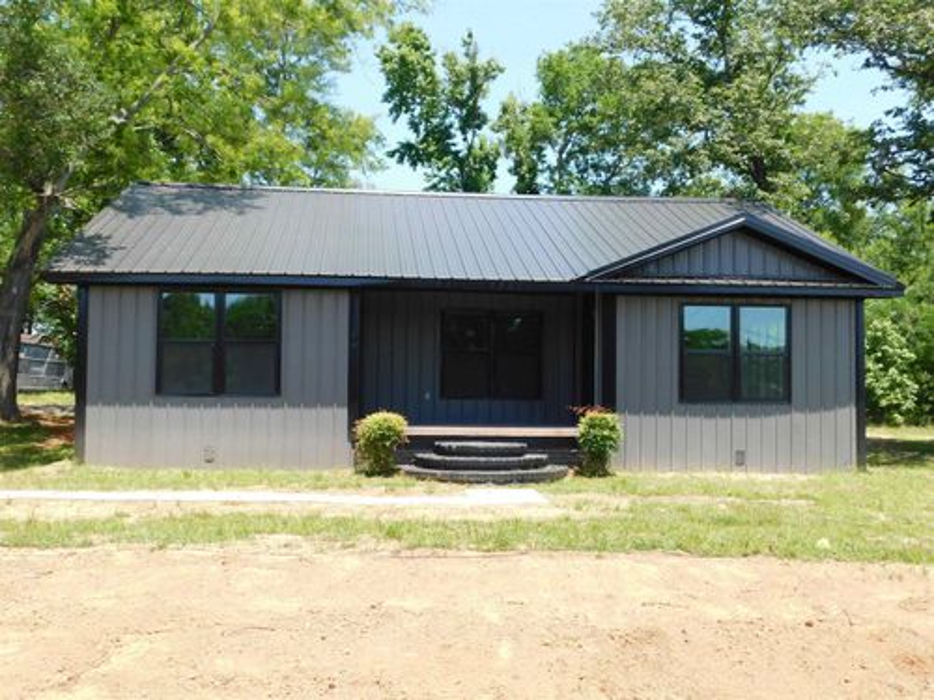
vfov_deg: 39.7
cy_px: 350
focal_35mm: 36
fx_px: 971
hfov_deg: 51.4
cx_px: 467
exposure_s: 1/400
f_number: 3.5
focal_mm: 6.3
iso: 125
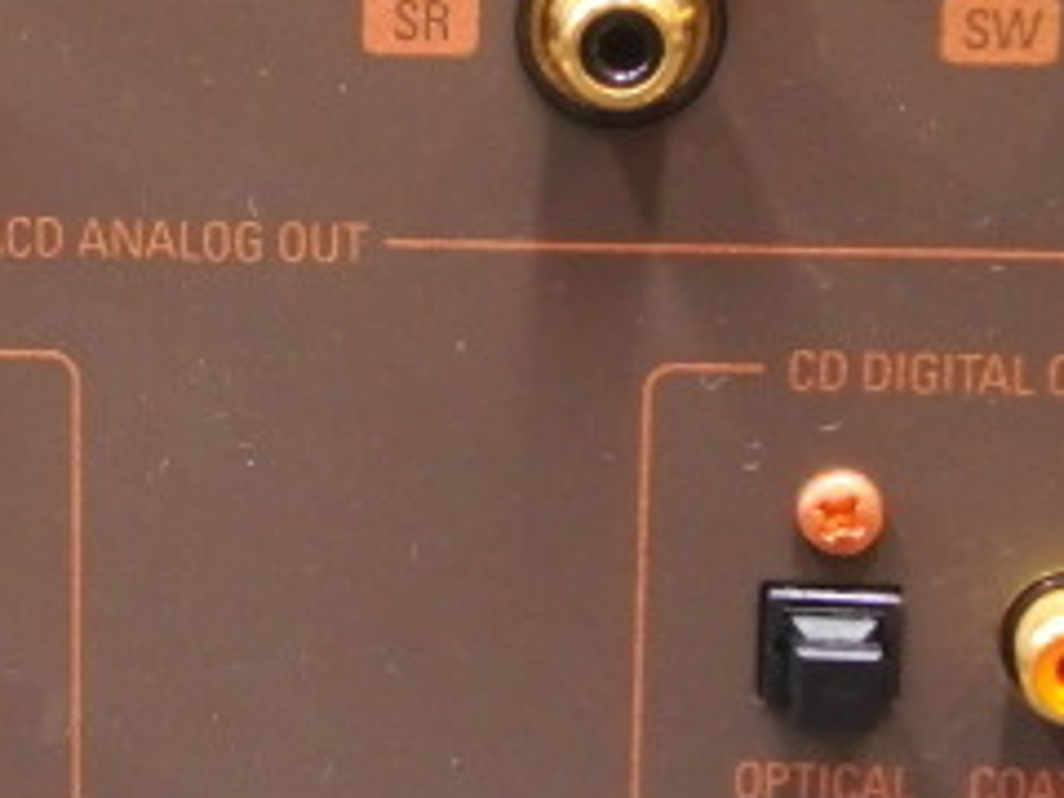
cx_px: 204
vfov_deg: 8.4
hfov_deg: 11.2
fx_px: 5410
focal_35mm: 176
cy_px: 359
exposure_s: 1/6
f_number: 4.1
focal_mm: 11.7
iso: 400
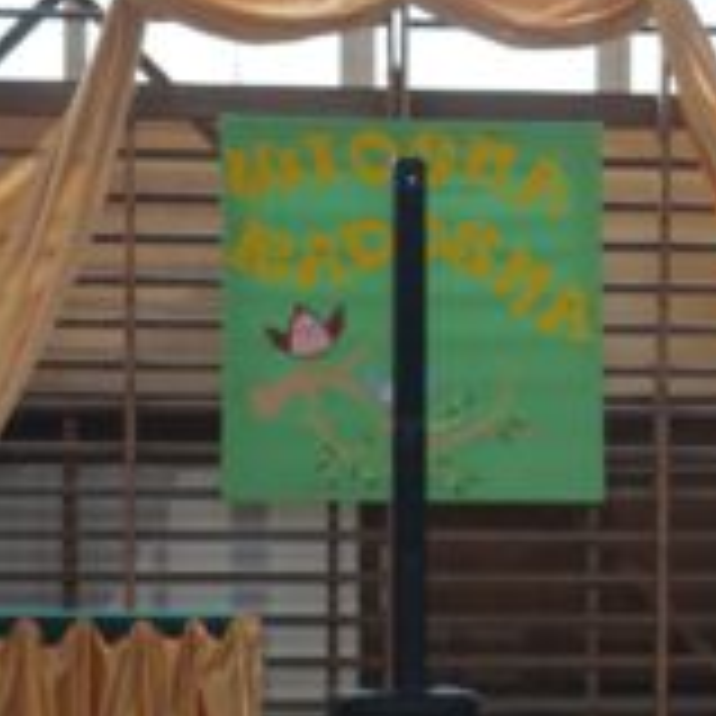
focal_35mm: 138
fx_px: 3229
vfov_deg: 12.6
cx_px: 693
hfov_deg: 12.5
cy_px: 473
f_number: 4
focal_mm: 43
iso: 1000
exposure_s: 1/160
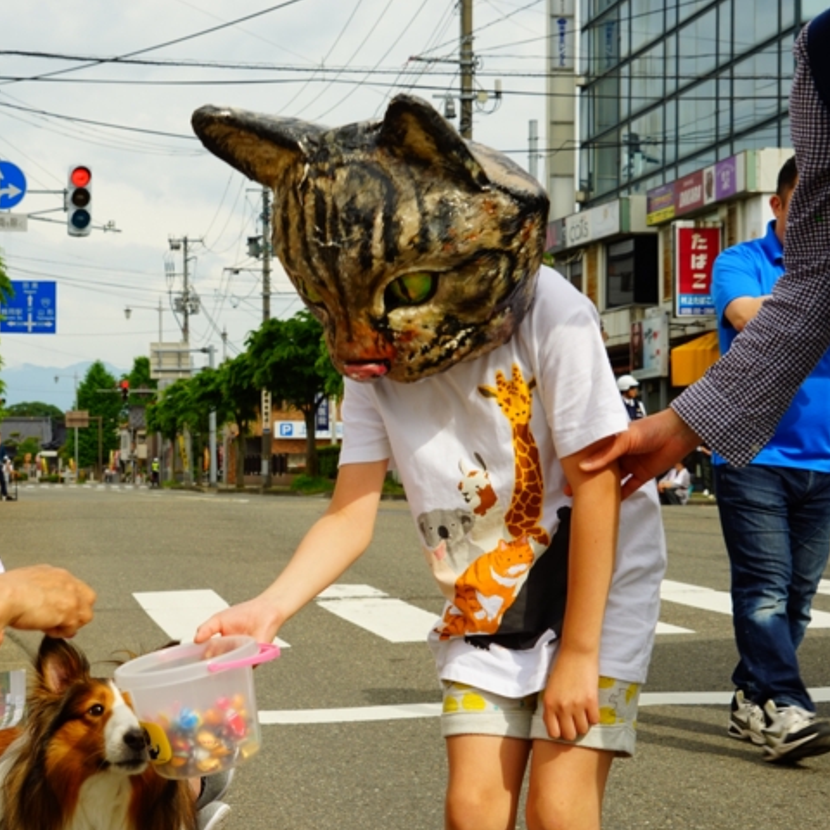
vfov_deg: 25.4
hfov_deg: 25.2
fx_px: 1845
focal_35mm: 68
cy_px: 448
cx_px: 259
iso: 100
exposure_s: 1/125
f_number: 9.5
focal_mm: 48
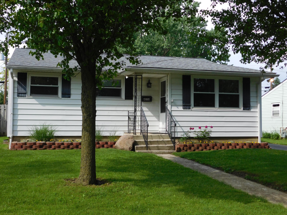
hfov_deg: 42.1
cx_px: 144
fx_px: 373
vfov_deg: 32.2
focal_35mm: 45
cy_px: 108
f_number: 3.7
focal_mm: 8
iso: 125
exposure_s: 1/800
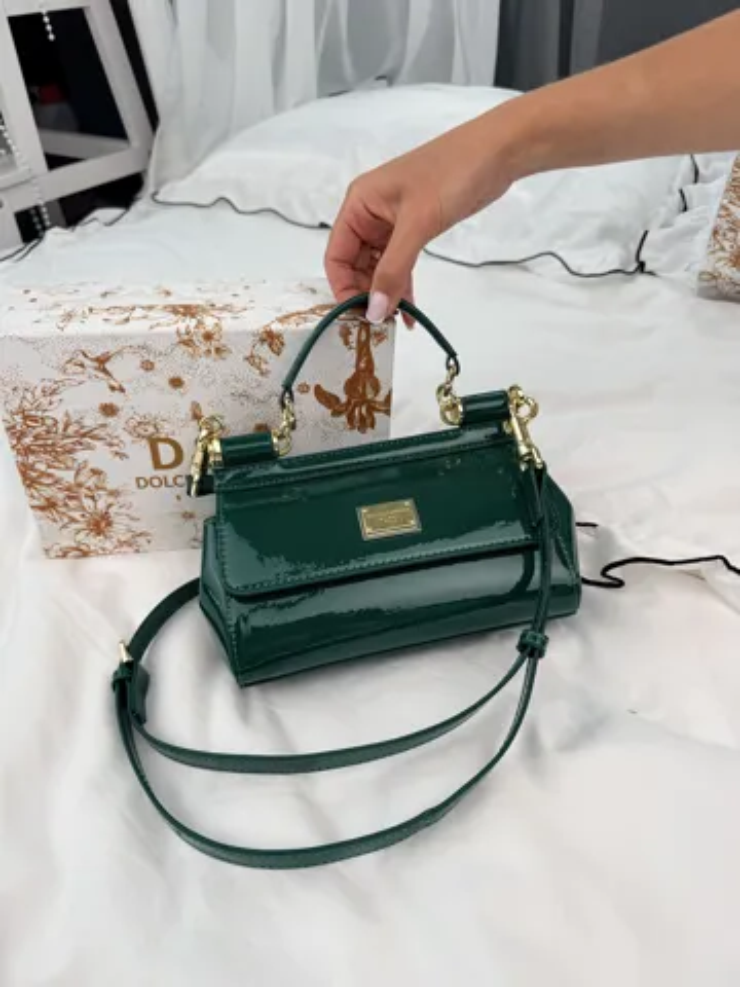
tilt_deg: -38.9
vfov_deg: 71.6
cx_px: 370
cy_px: 494
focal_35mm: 24
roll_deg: +3.0
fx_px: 684
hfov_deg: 56.8
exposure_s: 1/1156
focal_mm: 6.76
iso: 80
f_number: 1.78
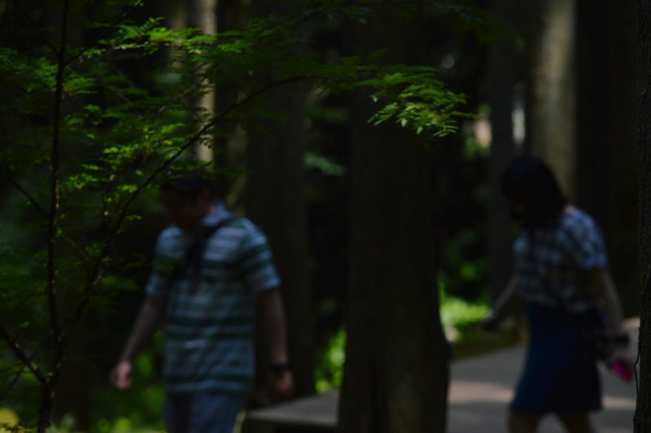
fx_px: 5285
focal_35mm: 292
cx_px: 326
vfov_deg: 4.7
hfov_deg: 7.0
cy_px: 216
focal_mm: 195
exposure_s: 1/250
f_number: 7.1
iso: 100
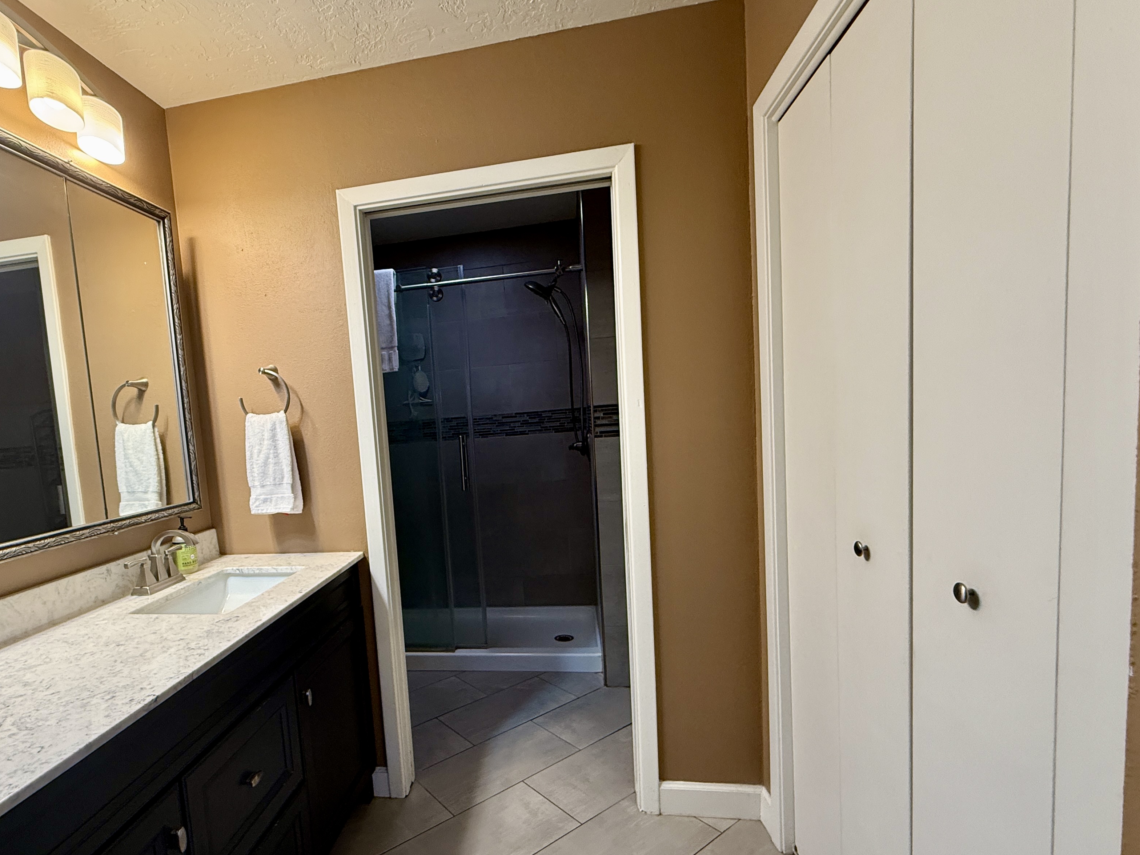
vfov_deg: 71.4
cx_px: 461
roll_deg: +4.0
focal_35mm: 18
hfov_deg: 86.7
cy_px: 474
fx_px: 593
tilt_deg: -5.1
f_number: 2.2
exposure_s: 1/60
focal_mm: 2.22
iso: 200
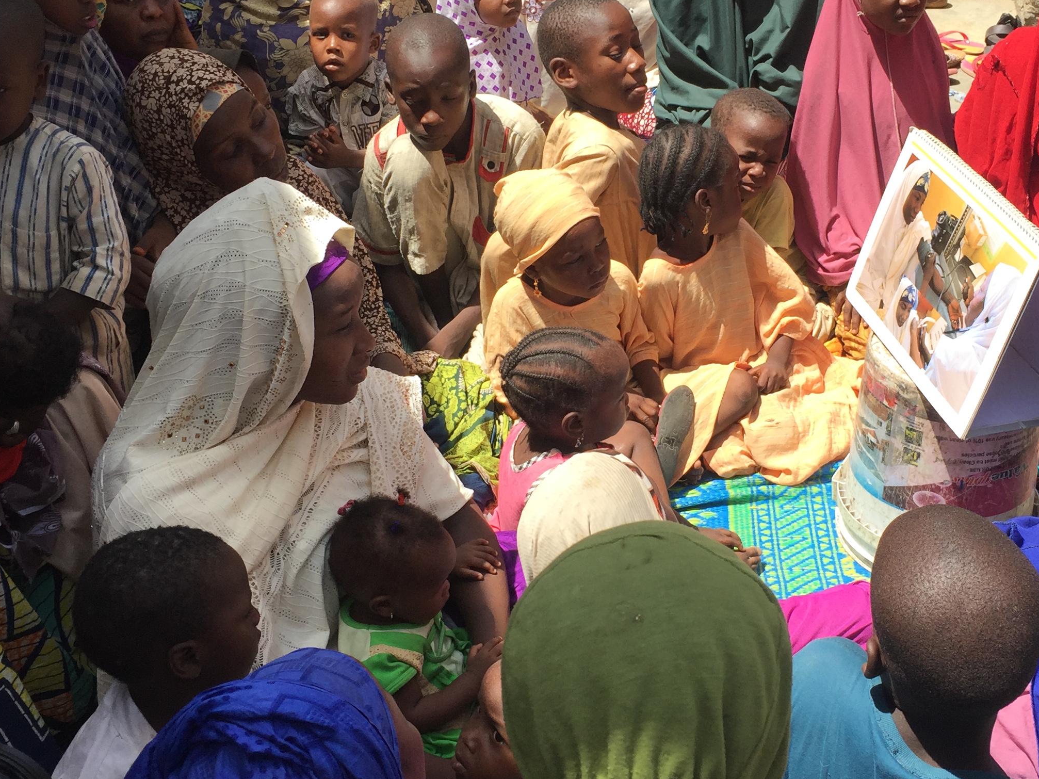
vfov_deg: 30.8
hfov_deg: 40.3
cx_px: 621
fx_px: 1411
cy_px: 347
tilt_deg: -30.5
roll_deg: +0.8
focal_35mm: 47
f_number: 2.2
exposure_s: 1/964
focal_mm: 4.15
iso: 32
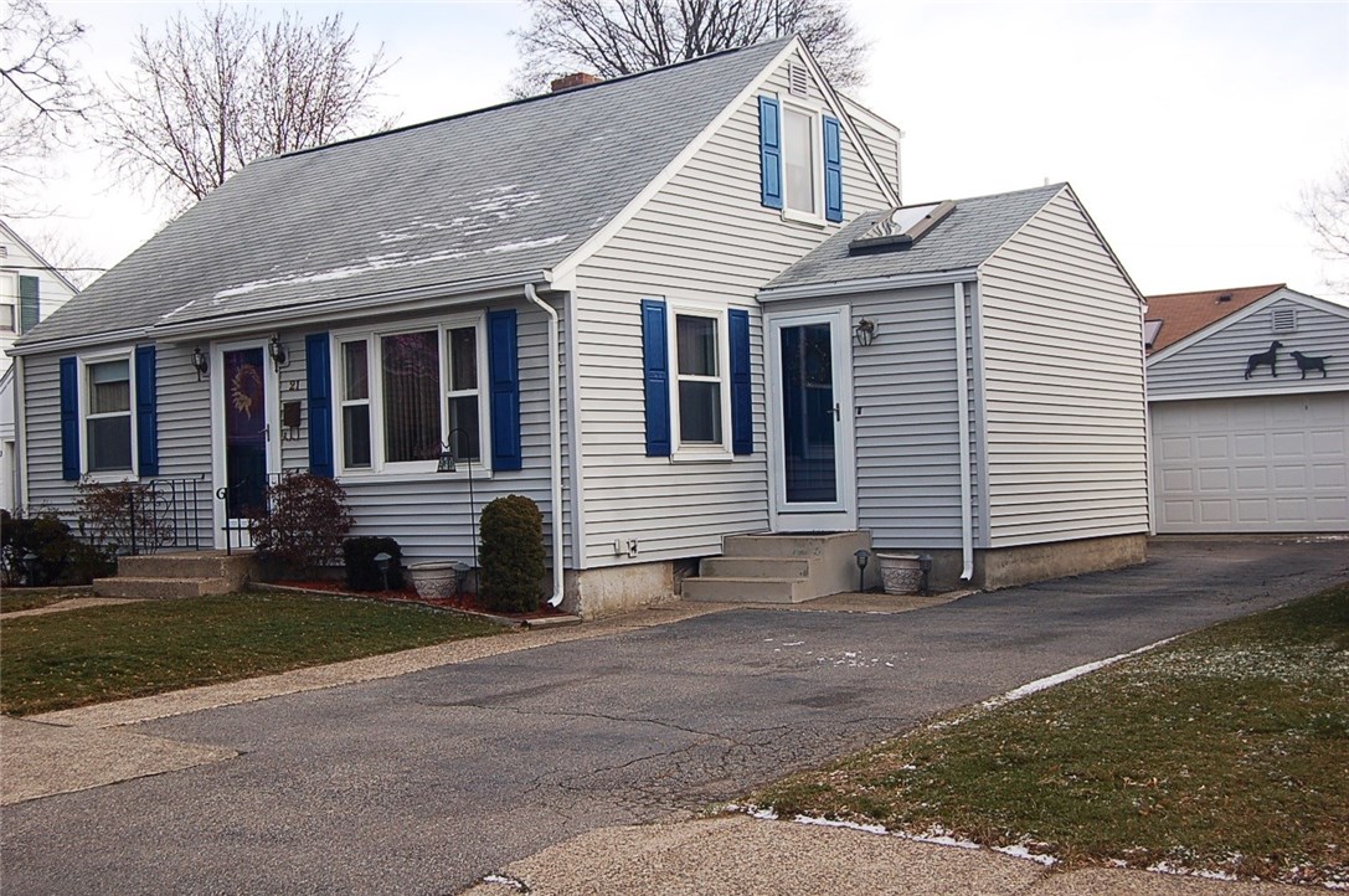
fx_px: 1572
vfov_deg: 31.8
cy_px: 448
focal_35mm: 42
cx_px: 674
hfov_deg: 46.4
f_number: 6.3
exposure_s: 1/160
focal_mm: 28
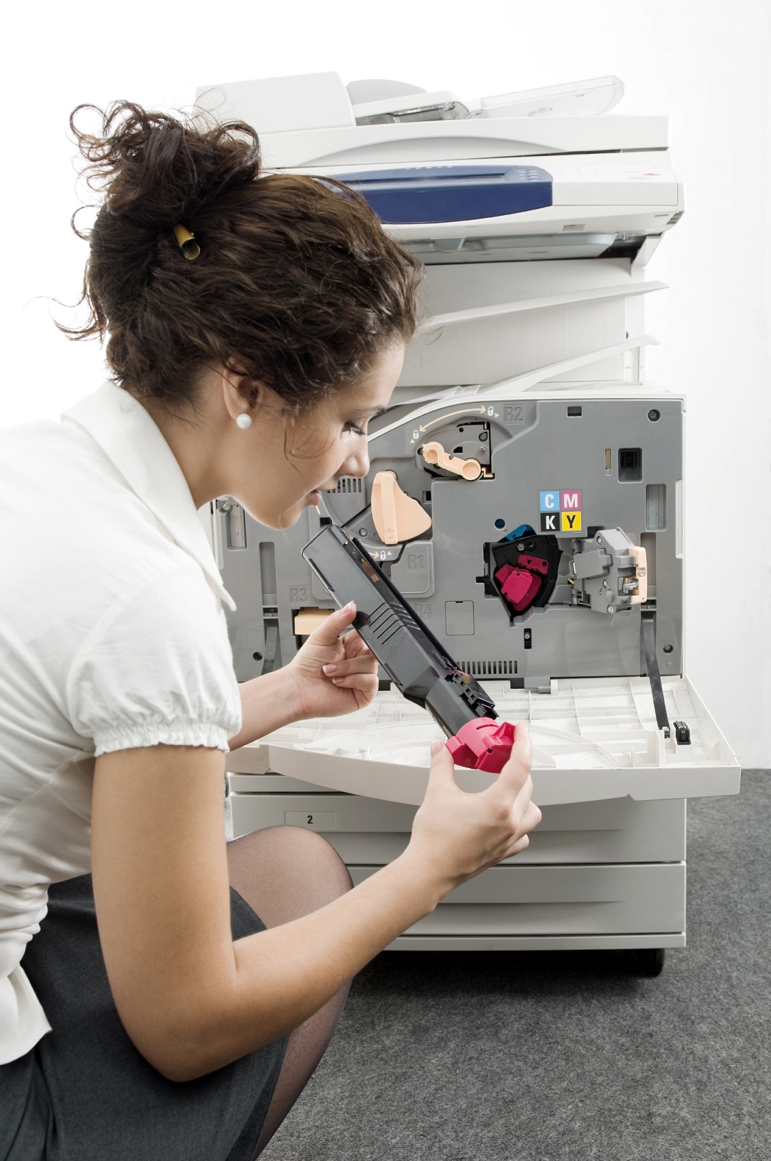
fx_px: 1304
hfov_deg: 32.9
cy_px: 580
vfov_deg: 48.0
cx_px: 386
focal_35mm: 40
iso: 100
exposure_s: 1/60
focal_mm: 27
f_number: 5.6
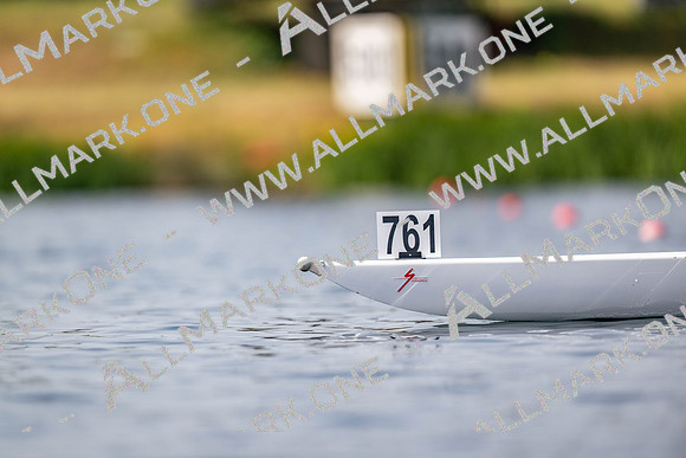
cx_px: 343
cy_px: 229
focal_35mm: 600
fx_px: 11435
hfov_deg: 3.4
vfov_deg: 2.3
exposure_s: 1/2500
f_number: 4
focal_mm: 600
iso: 140
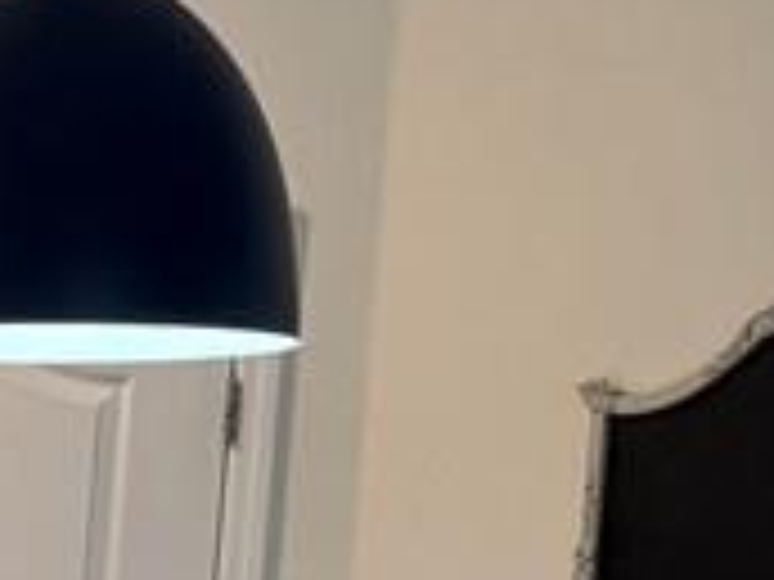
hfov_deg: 11.5
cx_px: -1053
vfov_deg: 9.9
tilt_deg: -6.8
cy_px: 1025
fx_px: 3197
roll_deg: -2.4
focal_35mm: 143
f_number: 1.78
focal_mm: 6.76
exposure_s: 1/120
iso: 250
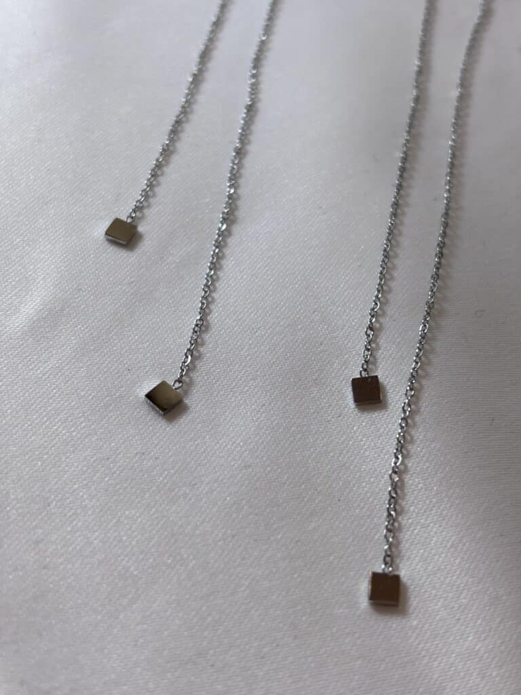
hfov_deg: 28.0
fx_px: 1044
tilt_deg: -53.5
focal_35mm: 52
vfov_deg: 36.8
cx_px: 260
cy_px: 348
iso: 32
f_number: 1.6
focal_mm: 5.96
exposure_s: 1/212
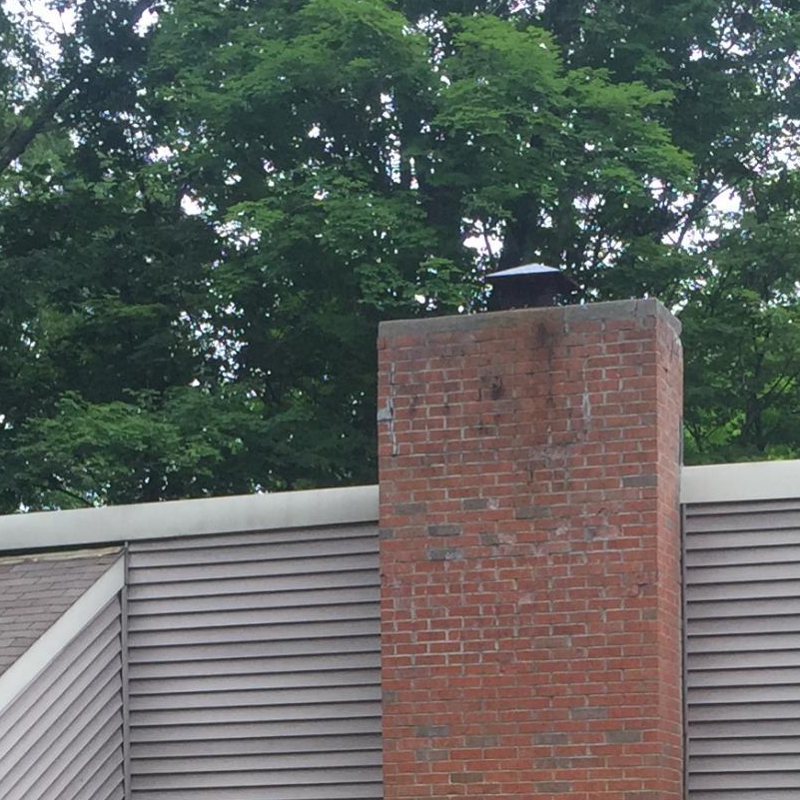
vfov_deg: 17.1
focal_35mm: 96
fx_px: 2510
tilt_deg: -0.3
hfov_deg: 18.1
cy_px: 1010
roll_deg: -0.8
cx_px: 450
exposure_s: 1/514
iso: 32
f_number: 2.2
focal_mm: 4.15
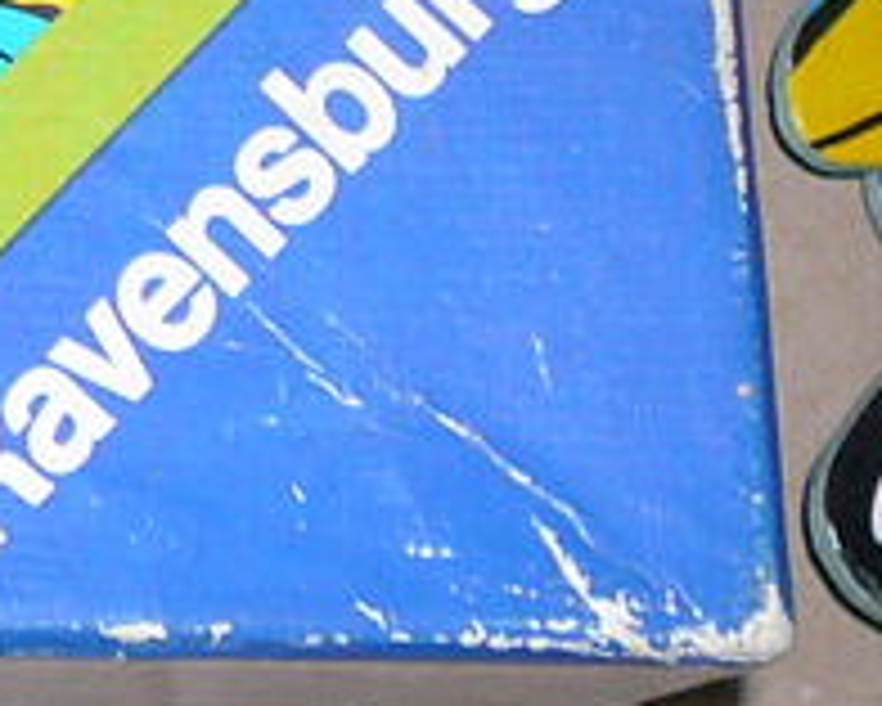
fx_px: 4544
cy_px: -607
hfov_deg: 10.3
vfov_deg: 8.5
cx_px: -828
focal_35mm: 174
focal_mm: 5.2
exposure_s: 1/8
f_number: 2.8
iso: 100
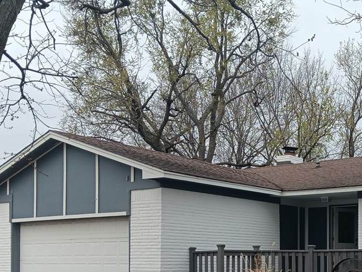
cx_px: 319
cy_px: 252
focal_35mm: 57
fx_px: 596
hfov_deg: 32.3
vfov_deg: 24.8
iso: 20
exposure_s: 1/333
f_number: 1.8
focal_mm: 3.98
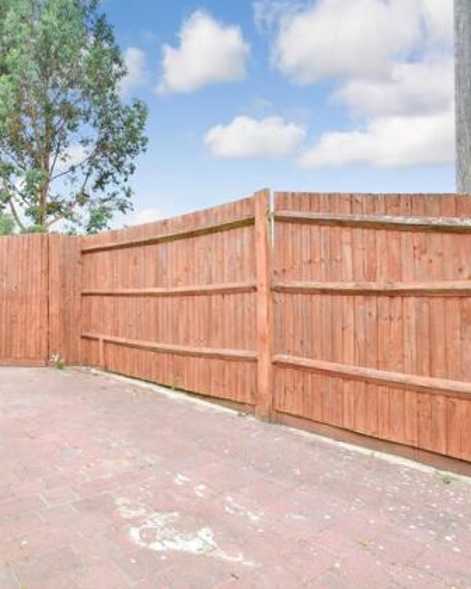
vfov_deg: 75.0
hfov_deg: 59.7
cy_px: 285
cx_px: 118
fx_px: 383
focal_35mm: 22
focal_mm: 10
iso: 200
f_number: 7.1
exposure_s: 1/200
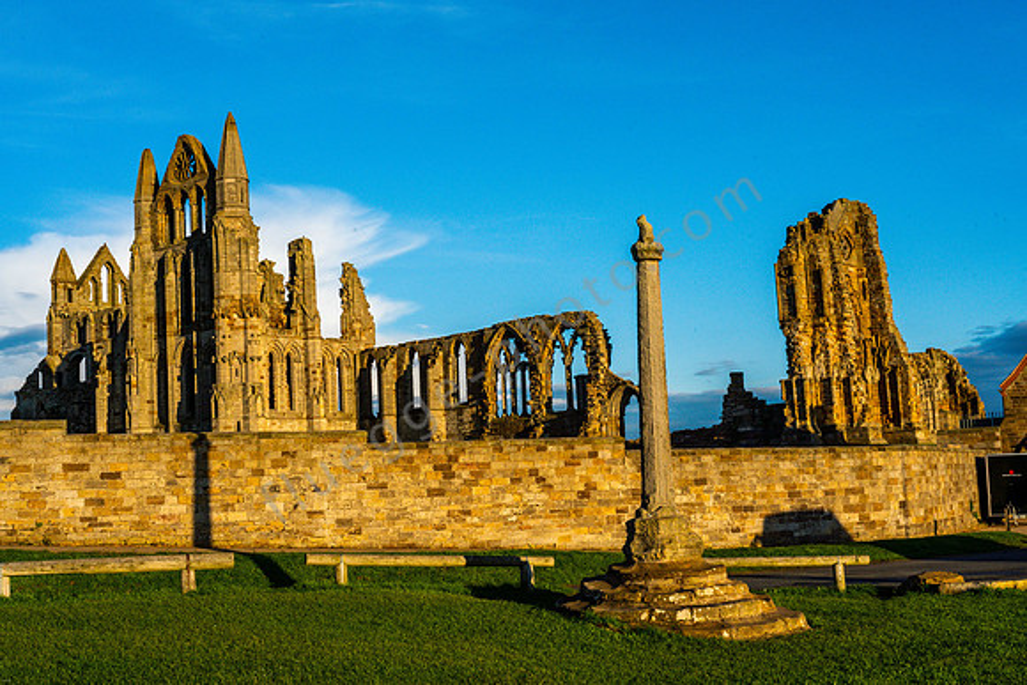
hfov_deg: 41.9
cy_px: 342
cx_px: 514
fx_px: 1341
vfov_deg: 28.7
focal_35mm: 47
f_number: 22
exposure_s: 1/160
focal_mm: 47
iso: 200
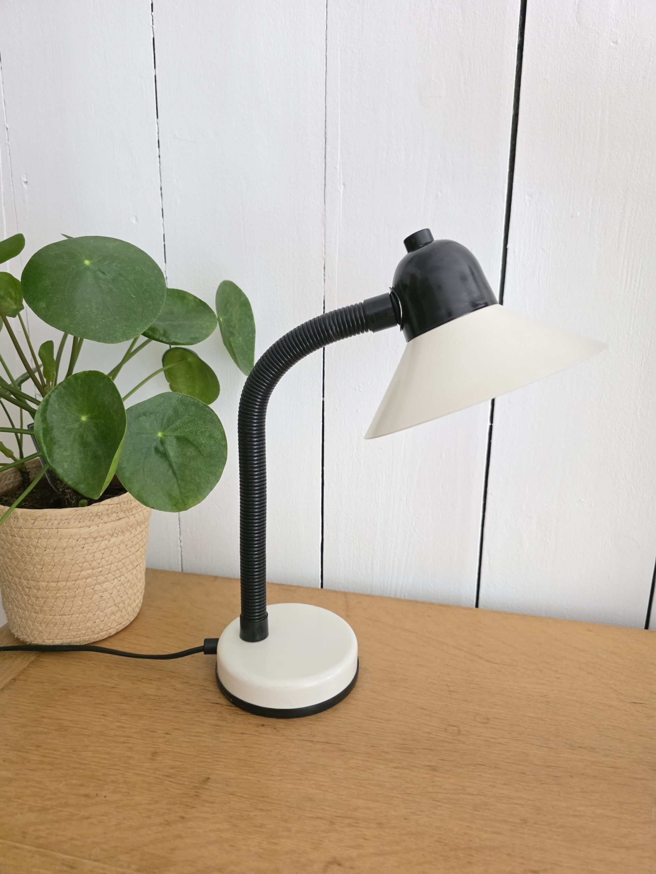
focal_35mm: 23
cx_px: 328
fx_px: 581
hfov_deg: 58.9
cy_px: 437
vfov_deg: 73.9
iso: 1600
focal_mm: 6.3
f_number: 1.7
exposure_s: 1/60
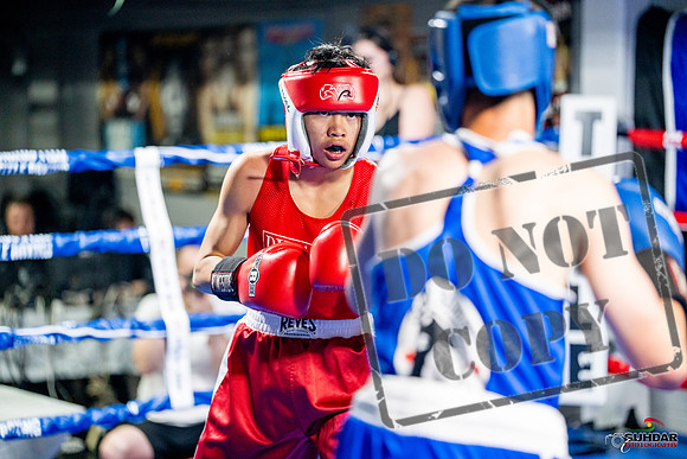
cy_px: 230
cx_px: 344
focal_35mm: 100
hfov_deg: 20.4
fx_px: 1909
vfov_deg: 13.7
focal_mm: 100
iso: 4000
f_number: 2
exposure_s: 1/800
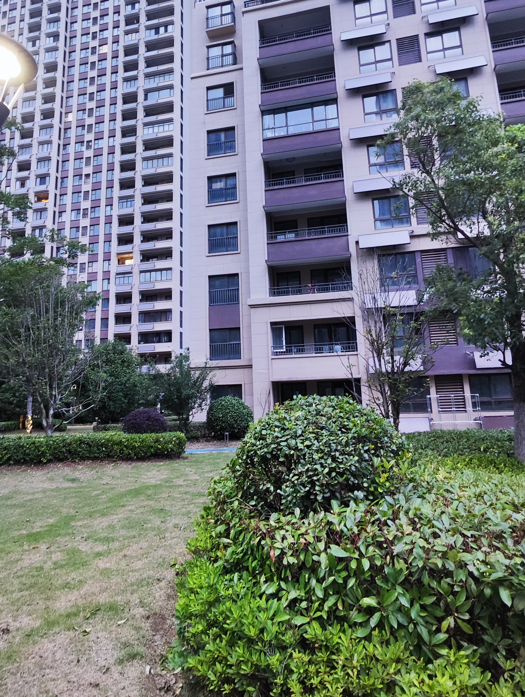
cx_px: 249
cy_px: 302
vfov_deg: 84.1
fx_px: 383
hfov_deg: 68.8
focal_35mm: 19
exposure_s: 1/25
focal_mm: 2.16
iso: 651
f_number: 2.2
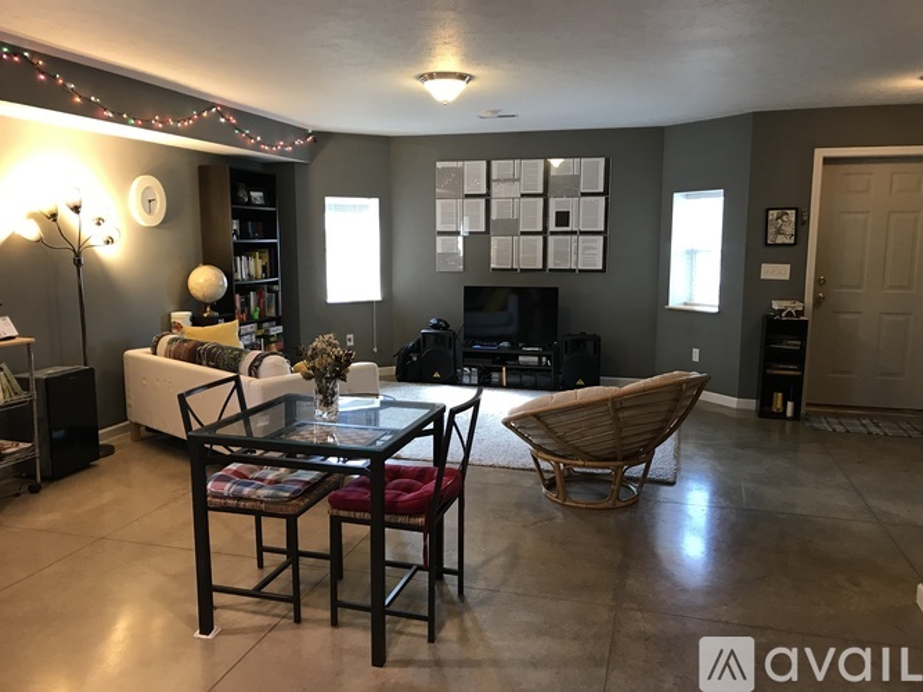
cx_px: 462
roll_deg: -1.0
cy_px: 346
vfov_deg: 49.7
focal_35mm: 28
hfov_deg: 63.5
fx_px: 746
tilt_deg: -6.8
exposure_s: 1/15
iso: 40
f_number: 1.8
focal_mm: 3.99
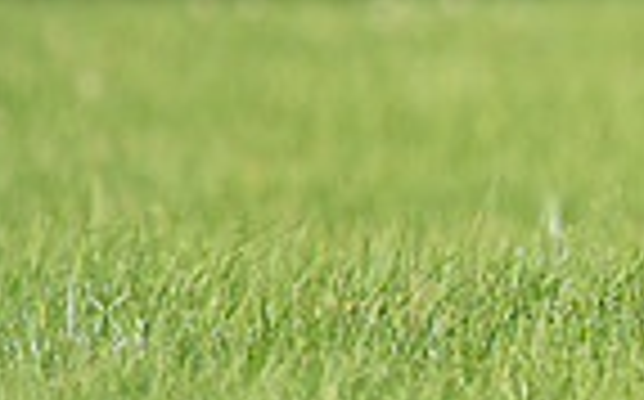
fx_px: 29065
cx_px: 1175
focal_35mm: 1658
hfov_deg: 1.3
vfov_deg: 0.8
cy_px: -213
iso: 1250
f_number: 6.3
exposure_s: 1/4000
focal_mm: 400
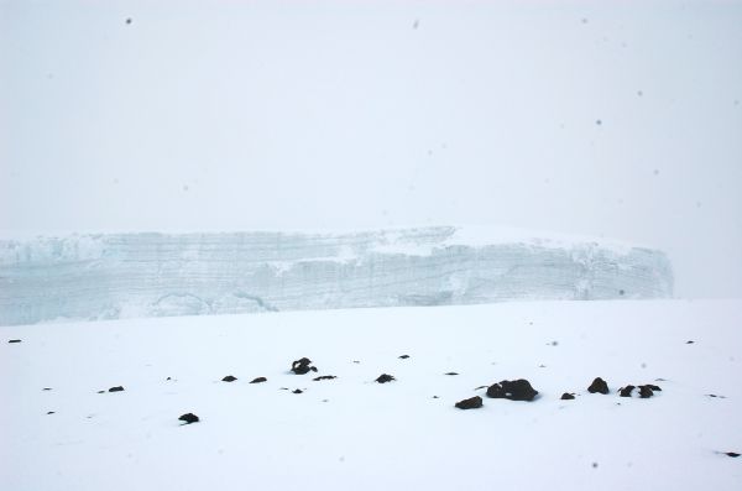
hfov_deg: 46.5
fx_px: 864
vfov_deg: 31.7
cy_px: 246
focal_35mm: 42
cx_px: 371
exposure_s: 1/640
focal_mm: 28
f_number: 13
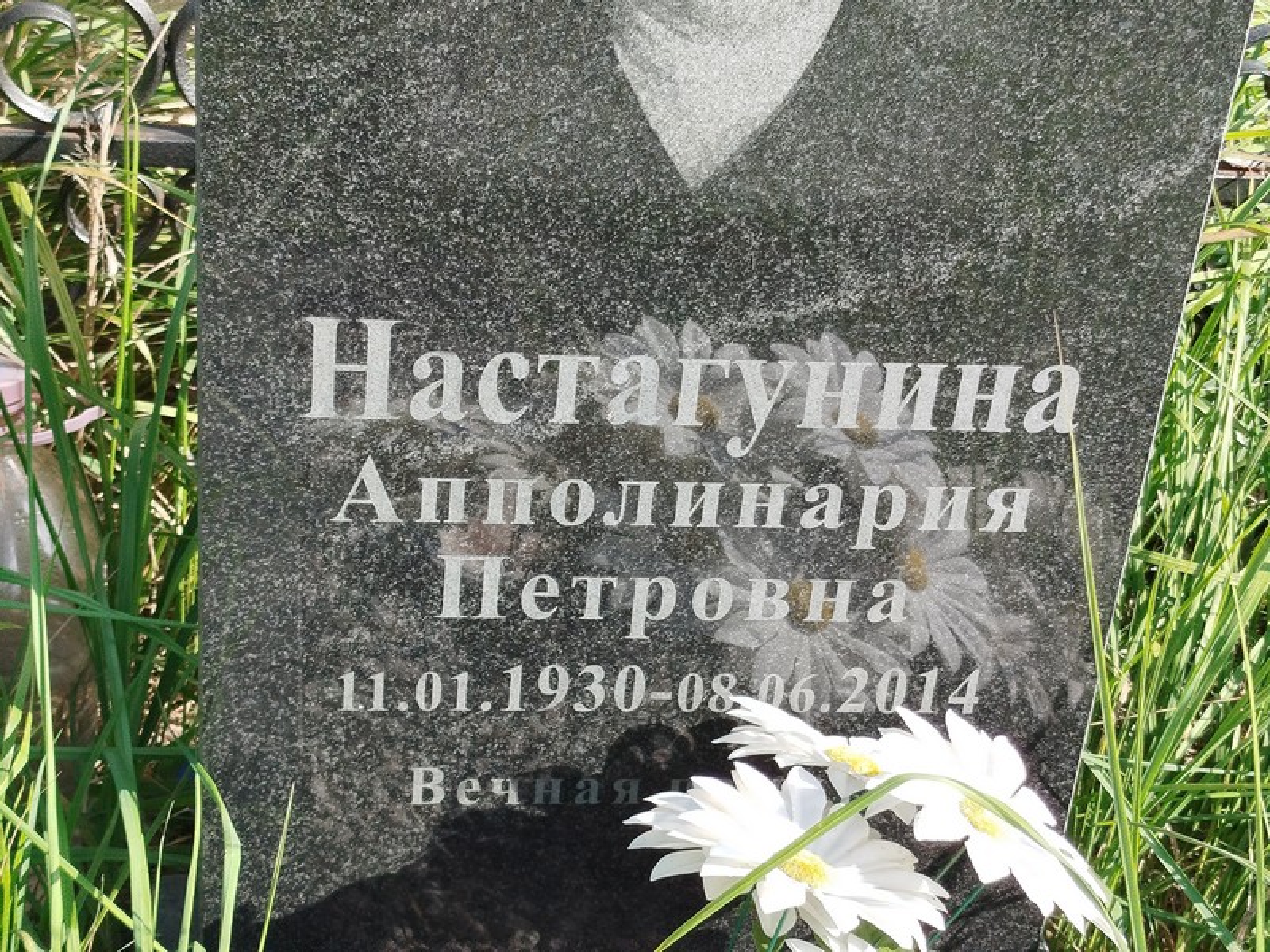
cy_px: 476
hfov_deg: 71.6
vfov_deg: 56.8
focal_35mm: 24
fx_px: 881
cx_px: 635
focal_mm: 5.31
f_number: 1.7
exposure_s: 1/278
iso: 50
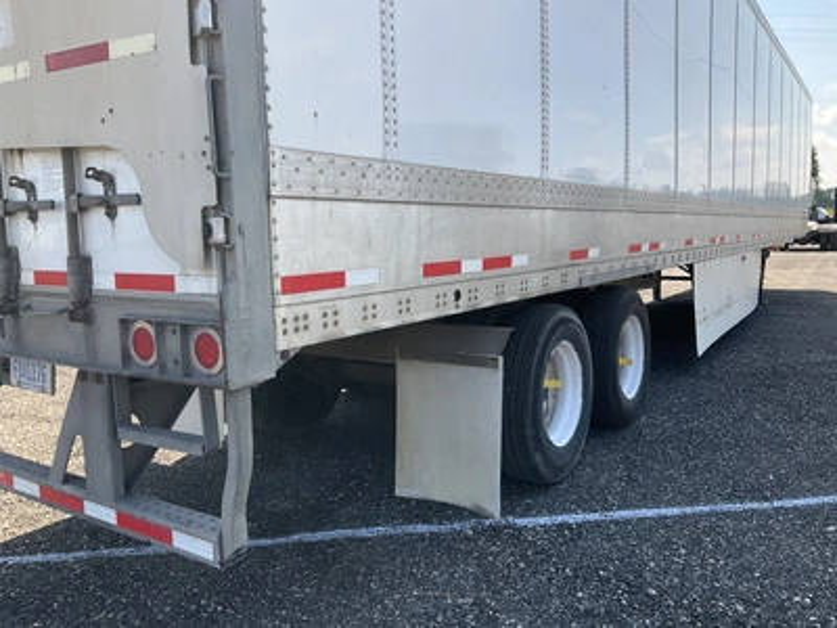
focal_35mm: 29
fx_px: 701
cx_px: 418
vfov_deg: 48.2
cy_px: 314
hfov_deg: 61.7
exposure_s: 1/855
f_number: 1.8
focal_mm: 3
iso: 25
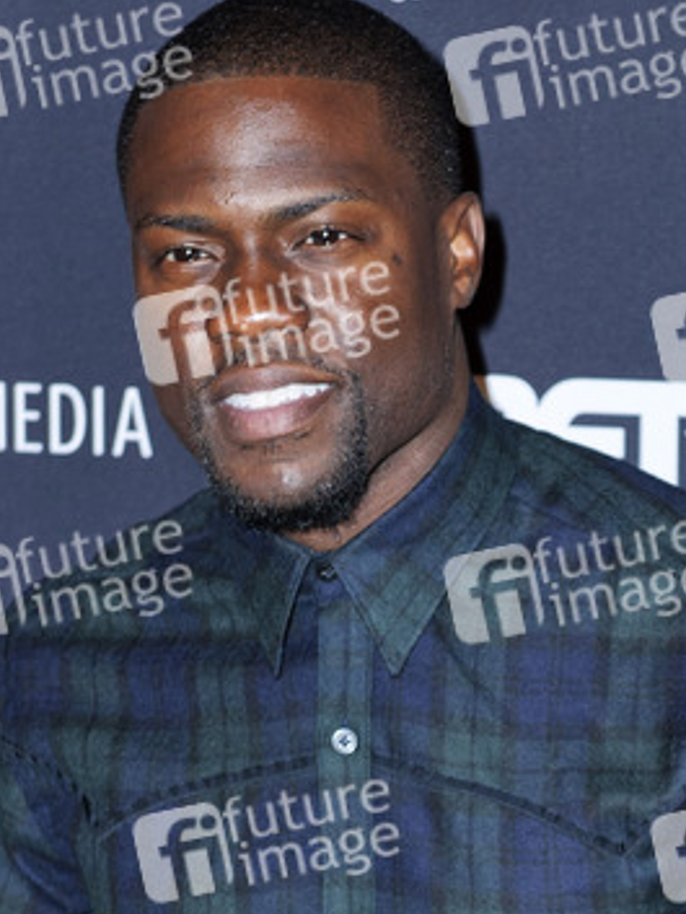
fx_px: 1901
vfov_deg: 27.0
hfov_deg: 20.5
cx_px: 343
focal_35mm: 72
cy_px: 453
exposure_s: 1/320
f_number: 4.5
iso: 400
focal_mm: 66
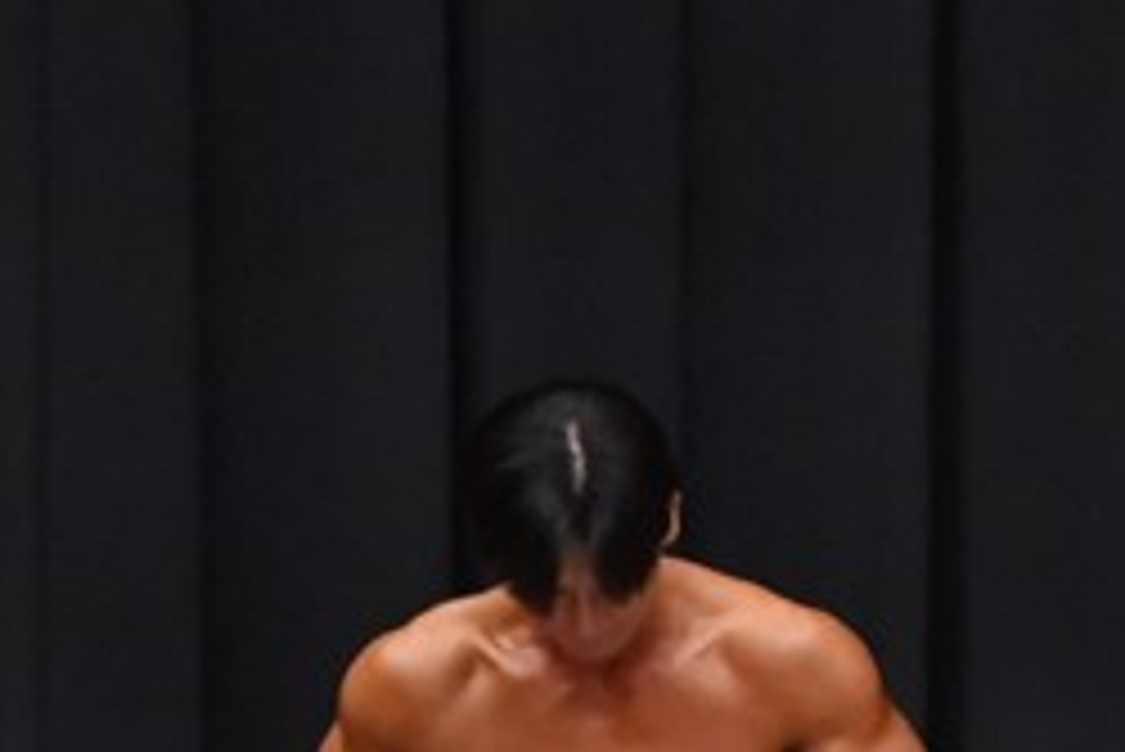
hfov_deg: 2.9
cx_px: 1663
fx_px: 21793
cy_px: 1126
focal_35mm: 697
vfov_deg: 2.0
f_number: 5.6
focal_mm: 150
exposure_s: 1/400
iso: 8000
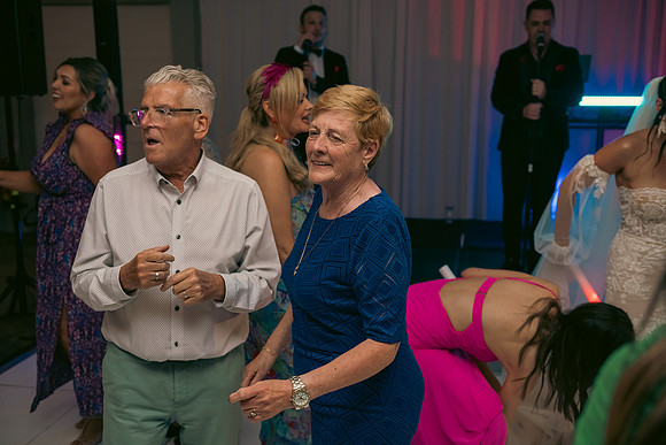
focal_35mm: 38
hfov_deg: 50.7
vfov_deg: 35.1
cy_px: 222
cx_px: 333
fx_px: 703
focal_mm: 38
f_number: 3.5
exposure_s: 1/160
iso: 800
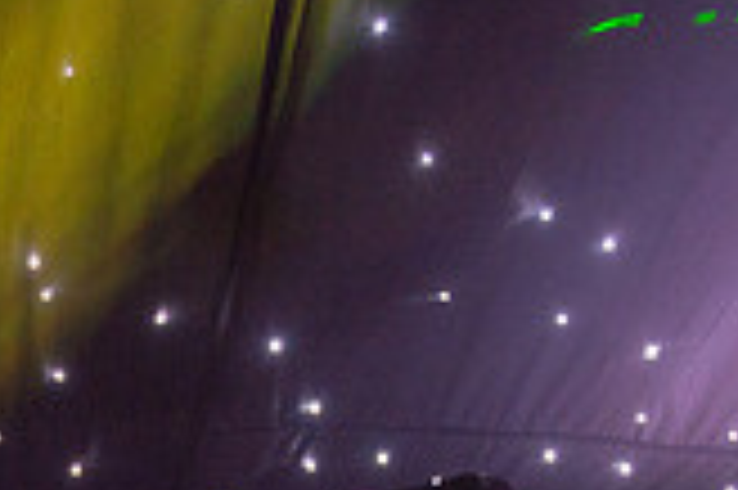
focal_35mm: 85
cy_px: 809
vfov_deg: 14.6
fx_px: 1741
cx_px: -72
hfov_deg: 22.6
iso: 2000
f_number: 2.8
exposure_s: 1/50
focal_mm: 24
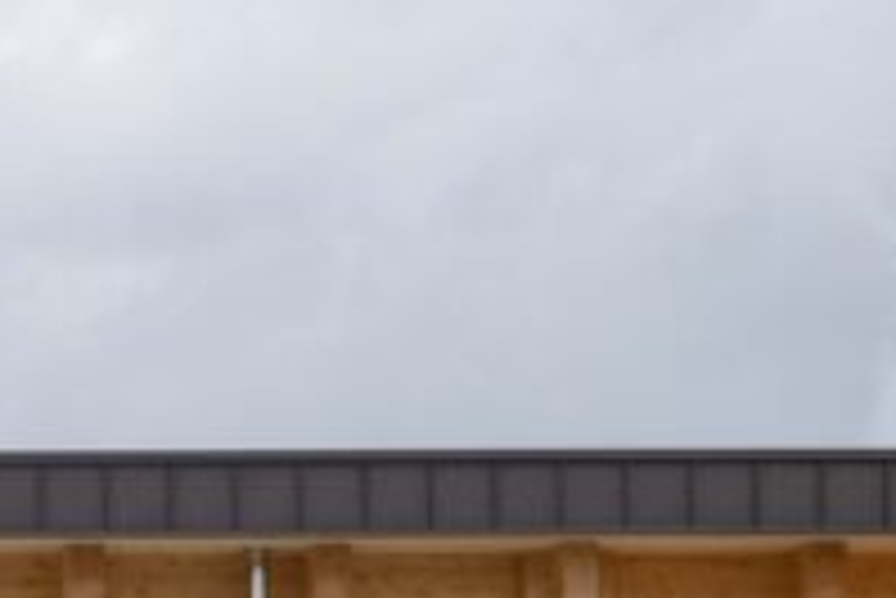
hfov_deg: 7.7
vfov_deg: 5.3
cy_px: 879
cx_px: -910
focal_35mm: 257
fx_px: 6401
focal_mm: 50
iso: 100
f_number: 8
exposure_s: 1/80
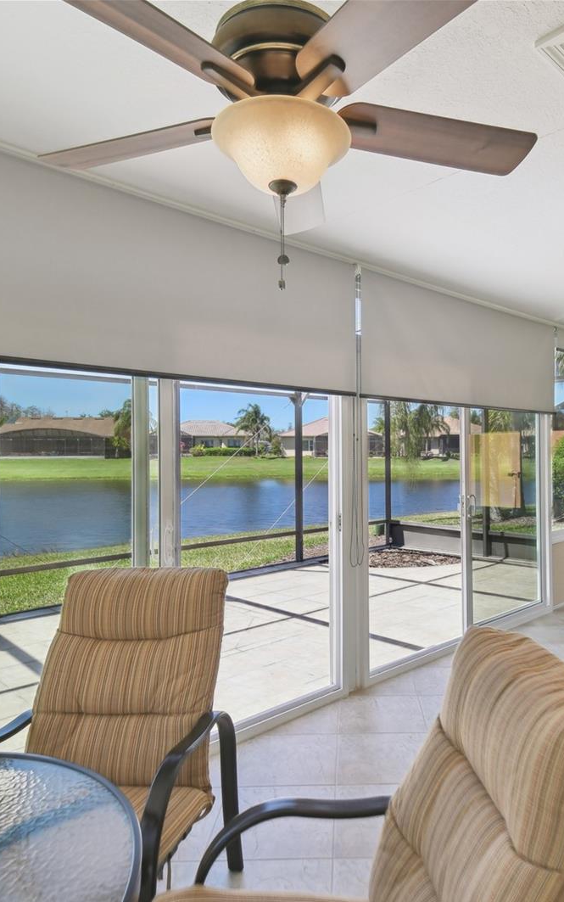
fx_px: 565
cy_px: 451
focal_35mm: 23
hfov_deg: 52.4
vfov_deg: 77.1
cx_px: 355
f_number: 7.1
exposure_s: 1/200
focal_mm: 10
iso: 100
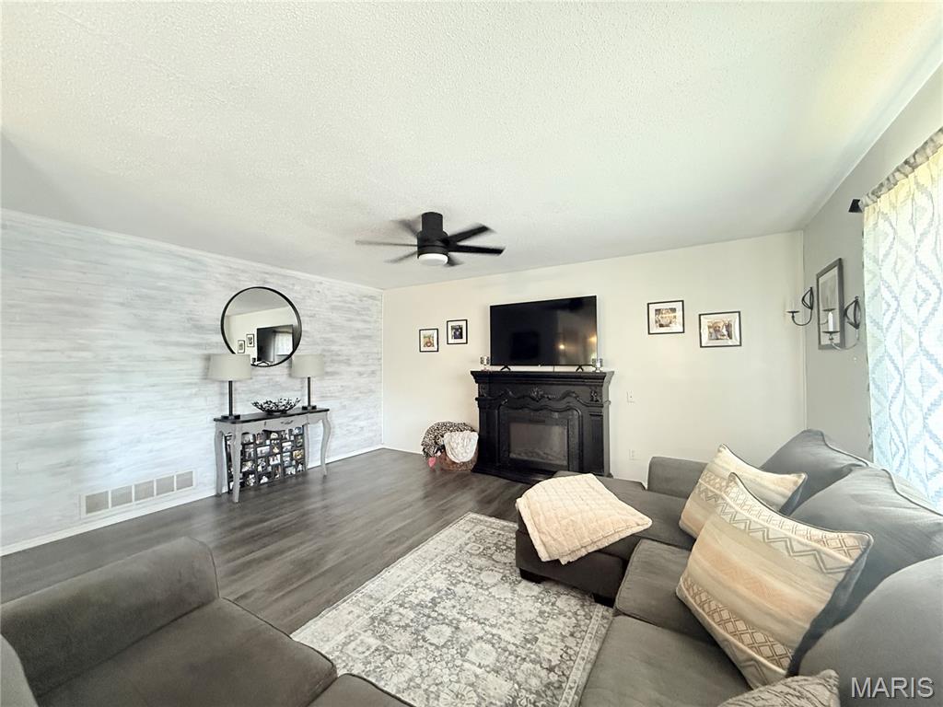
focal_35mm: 14
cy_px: 354
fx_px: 381
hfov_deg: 102.1
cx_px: 472
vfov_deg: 85.7
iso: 640
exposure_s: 1/60
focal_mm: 2.22
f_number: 2.2
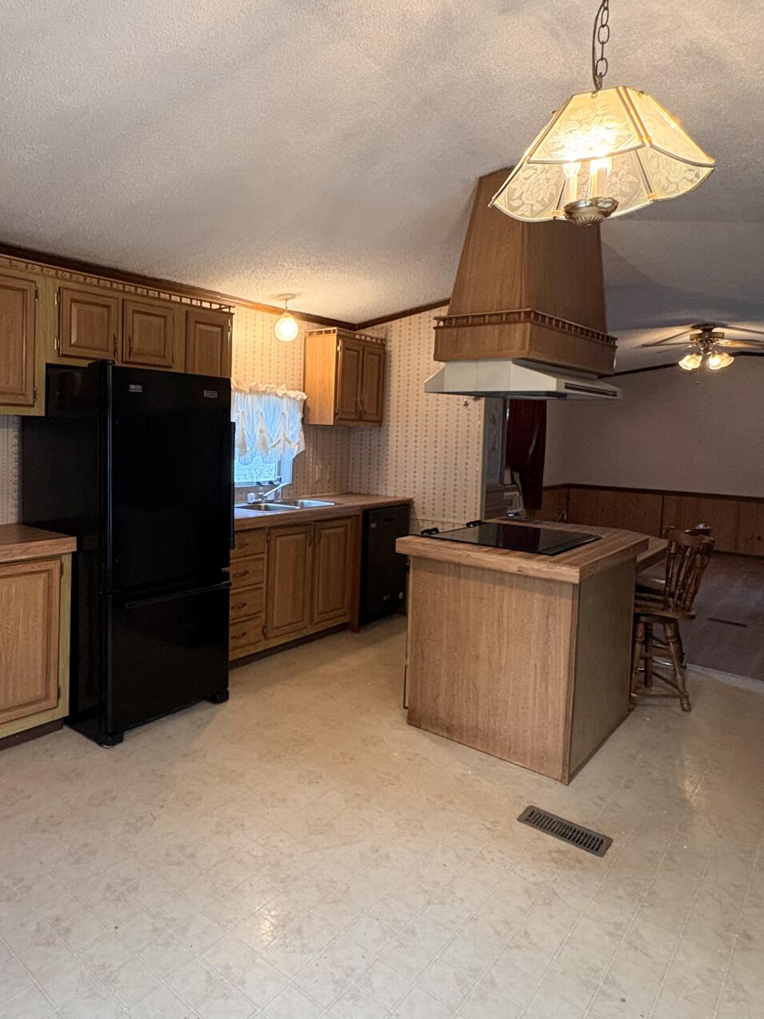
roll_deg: -2.1
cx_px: 261
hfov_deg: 59.8
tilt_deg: -2.8
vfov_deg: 76.3
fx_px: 647
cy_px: 471
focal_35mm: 22
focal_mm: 2.22
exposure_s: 1/60
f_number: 2.2
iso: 400
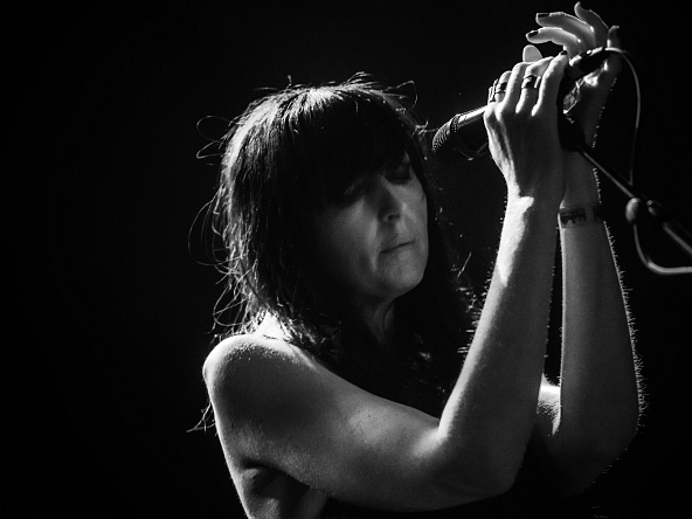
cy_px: 253
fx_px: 4678
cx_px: 387
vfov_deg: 6.4
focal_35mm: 234
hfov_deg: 8.5
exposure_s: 1/60
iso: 4000
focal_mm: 200
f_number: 2.8
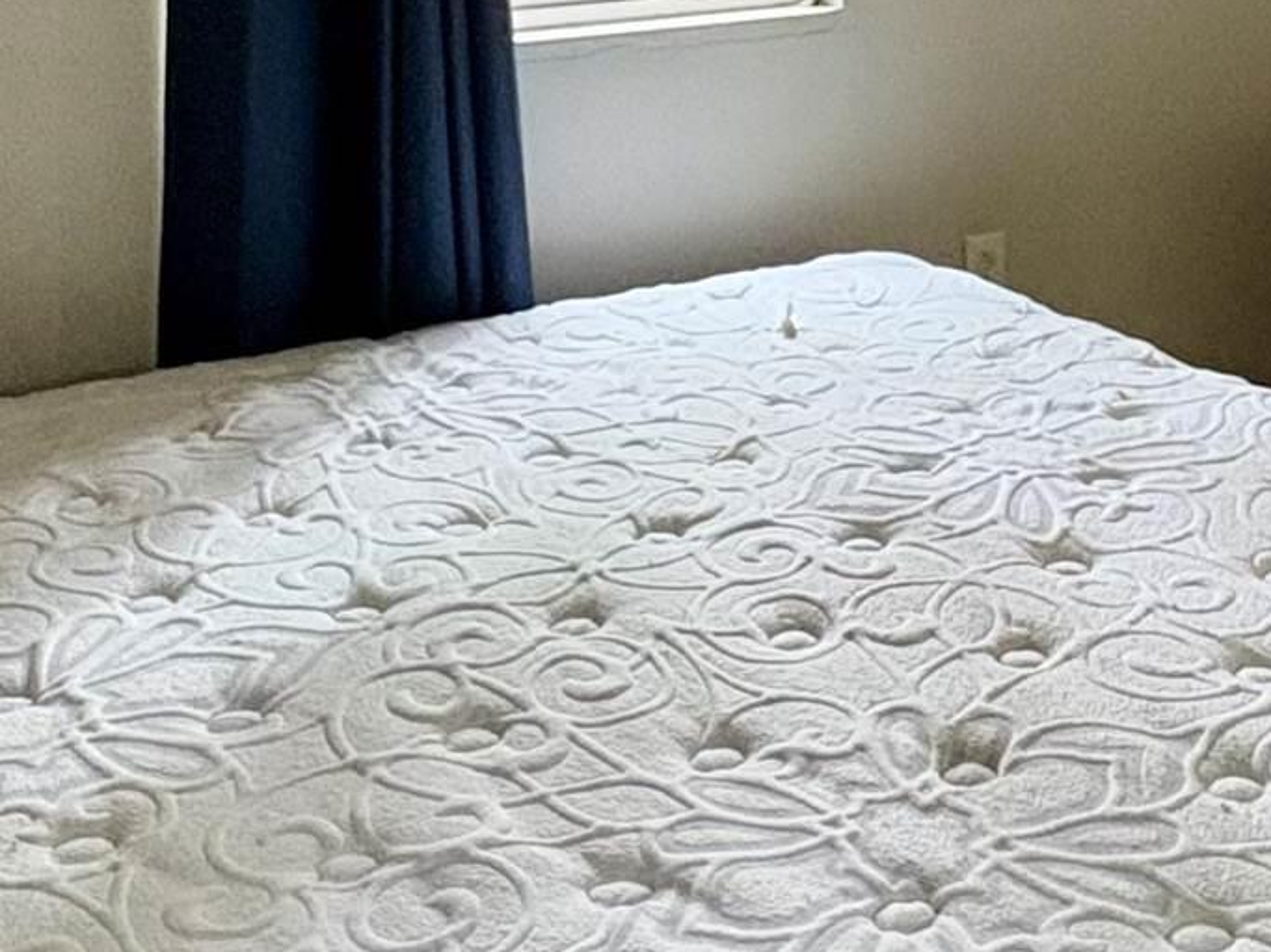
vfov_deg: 21.5
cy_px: -219
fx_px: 2313
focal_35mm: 63
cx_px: 923
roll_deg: +1.6
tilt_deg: -3.5
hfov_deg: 30.3
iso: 400
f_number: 2.2
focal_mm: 2.22
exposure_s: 1/60
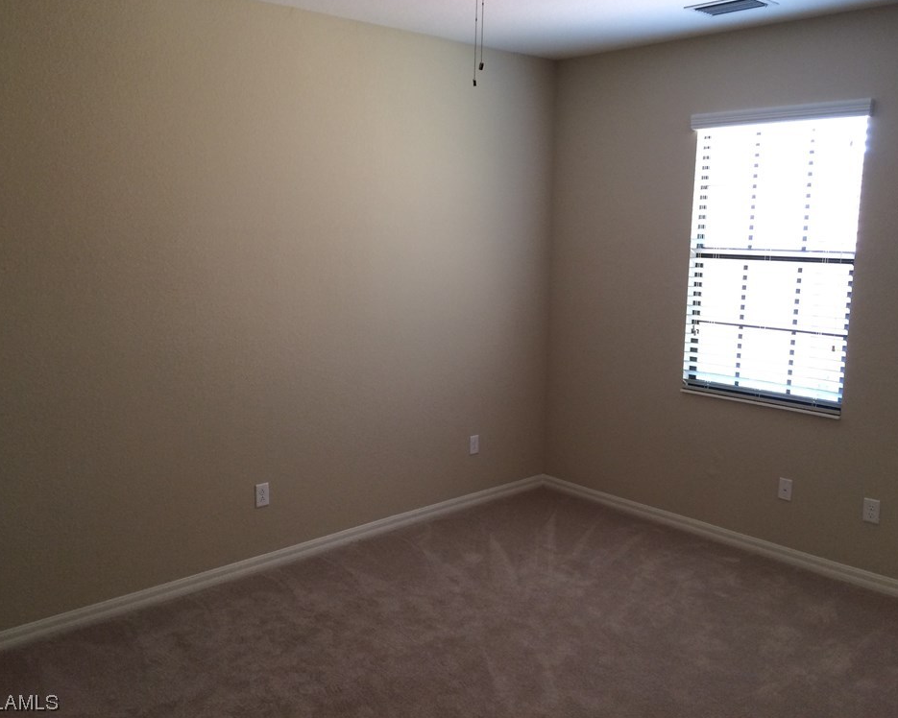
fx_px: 824
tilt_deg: -9.9
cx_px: 434
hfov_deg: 57.2
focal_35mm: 31
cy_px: 350
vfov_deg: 47.1
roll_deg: +0.0
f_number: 2.2
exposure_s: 1/30
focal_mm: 4.15
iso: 40
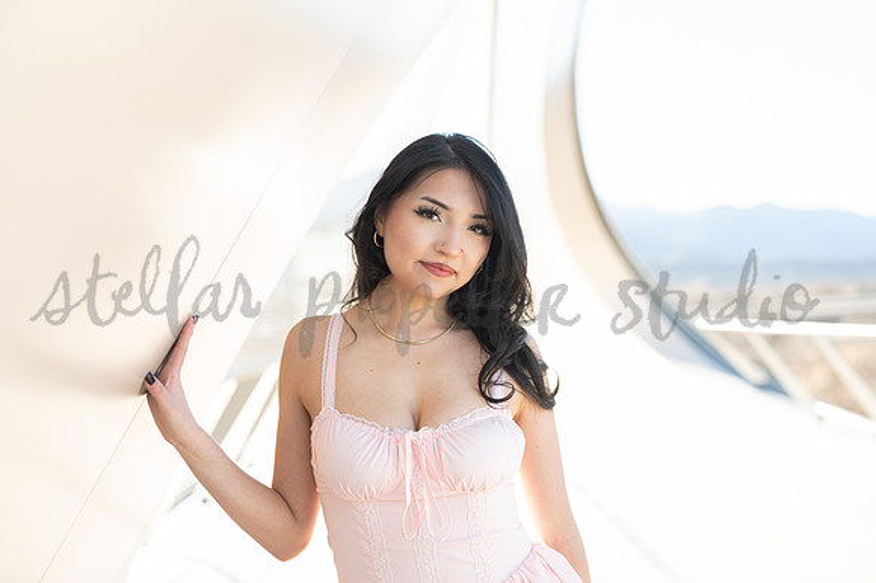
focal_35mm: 50
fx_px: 1216
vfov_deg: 27.0
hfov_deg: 39.6
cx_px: 438
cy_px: 292
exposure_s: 1/320
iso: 125
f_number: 2.8
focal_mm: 50
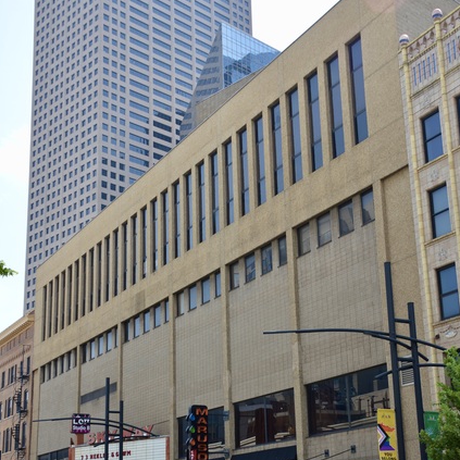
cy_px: 274
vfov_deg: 31.6
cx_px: 231
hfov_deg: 31.6
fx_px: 812
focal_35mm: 54
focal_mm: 28
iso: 100
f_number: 6.3
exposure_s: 1/160
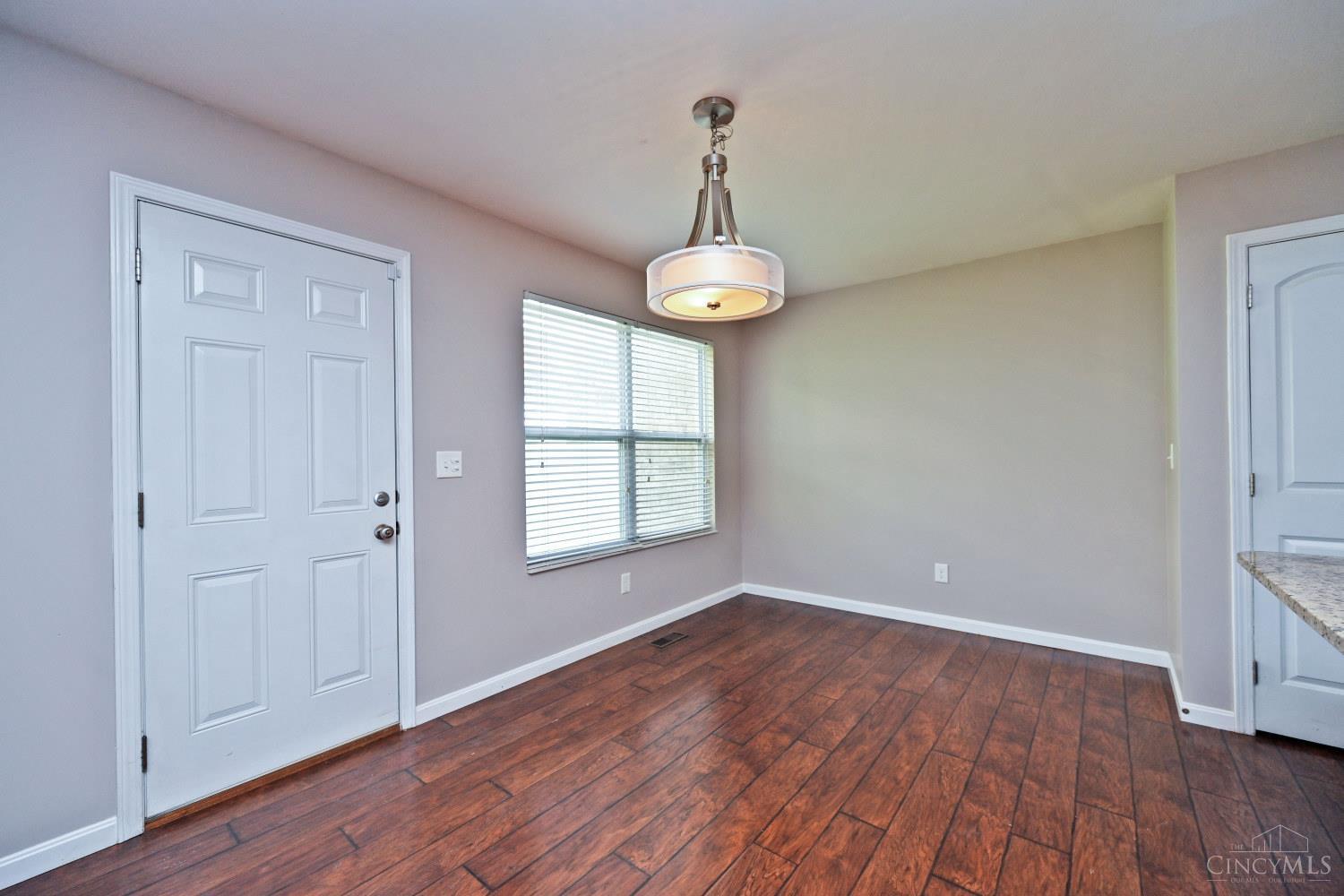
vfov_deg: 81.2
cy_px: 448
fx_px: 523
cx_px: 672
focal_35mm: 14
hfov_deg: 104.3
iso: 200
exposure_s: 1/100
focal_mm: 14
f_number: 5
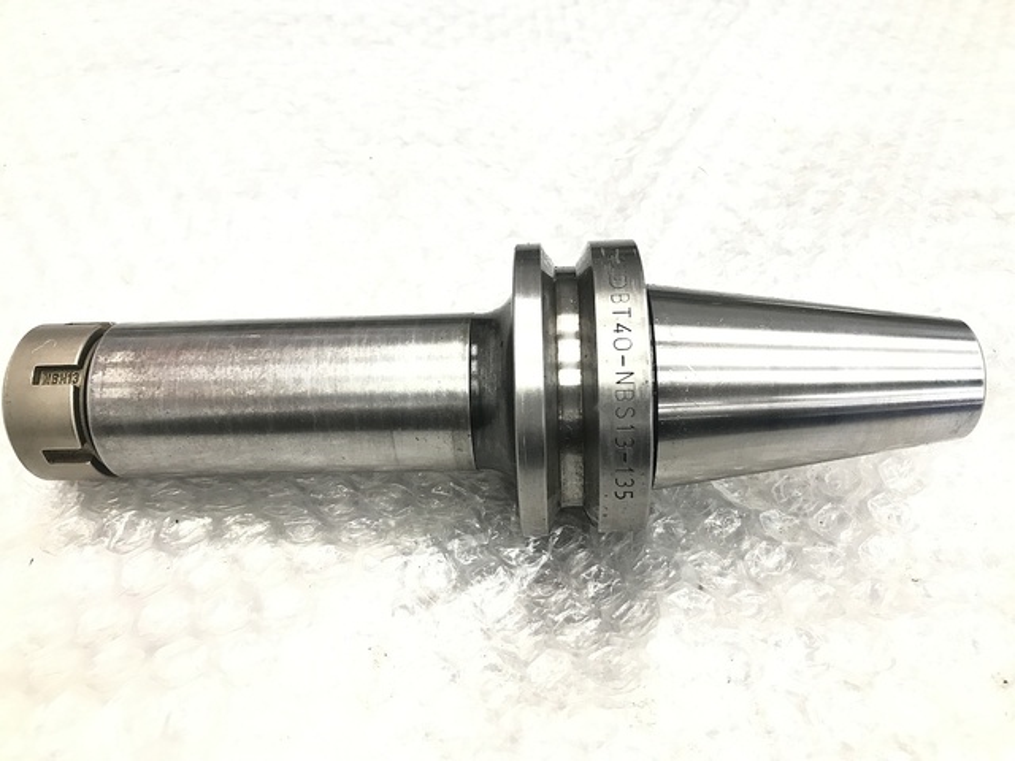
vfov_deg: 49.7
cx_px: 508
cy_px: 380
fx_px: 821
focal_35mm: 28
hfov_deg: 63.4
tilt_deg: -48.6
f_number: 1.8
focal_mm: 3.99
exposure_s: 1/20
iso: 40
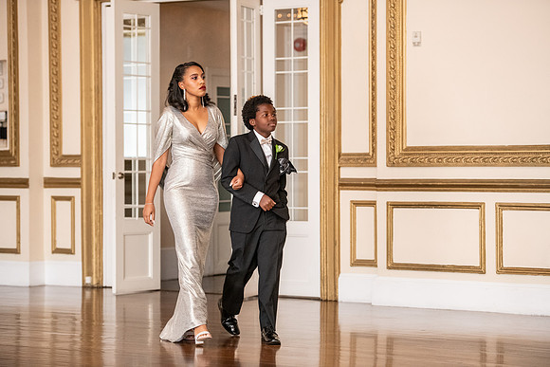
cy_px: 184
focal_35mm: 110
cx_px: 275
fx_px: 1681
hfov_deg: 18.6
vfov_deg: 12.5
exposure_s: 1/500
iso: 3200
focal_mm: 110
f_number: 2.8
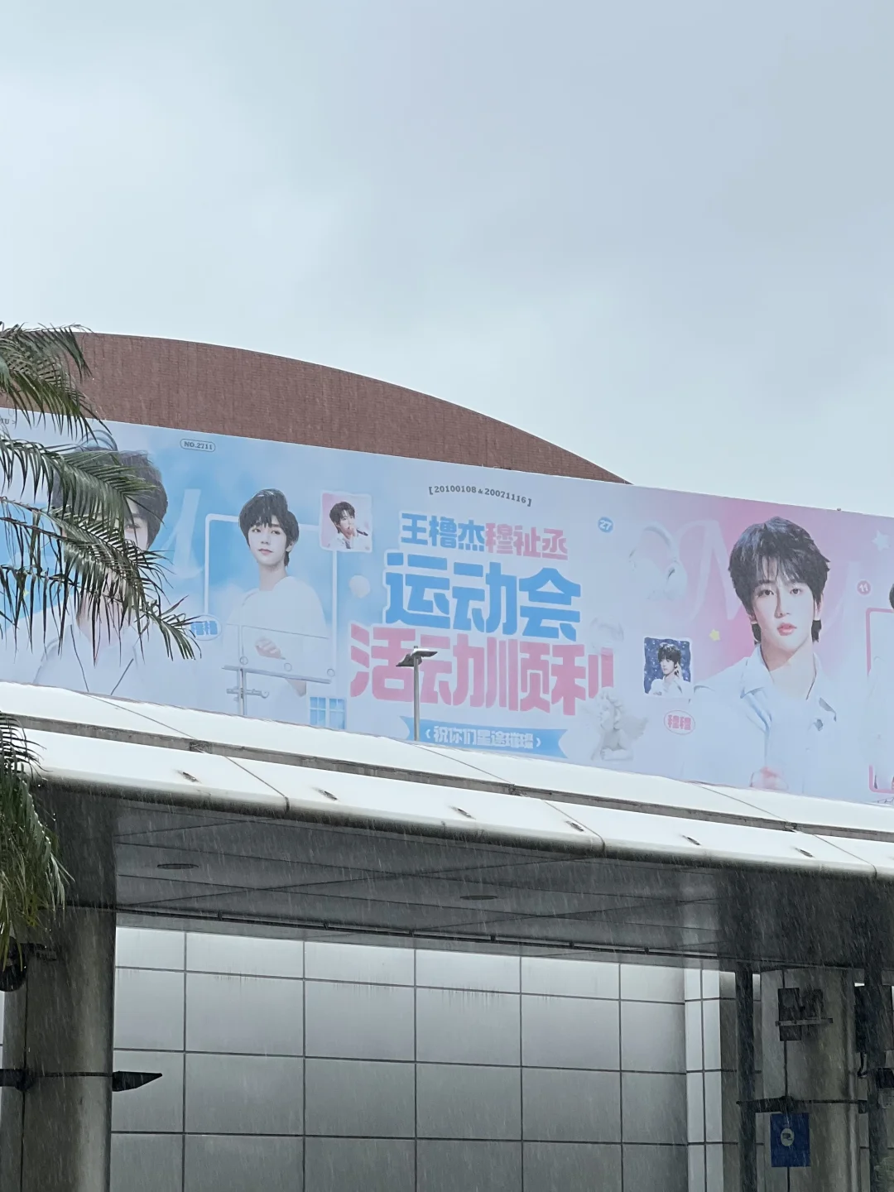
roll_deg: -1.3
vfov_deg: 25.3
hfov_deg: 19.1
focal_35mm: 77
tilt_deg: +13.8
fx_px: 2651
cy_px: 596
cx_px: 447
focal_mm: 9
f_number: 2.8
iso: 32
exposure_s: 1/189
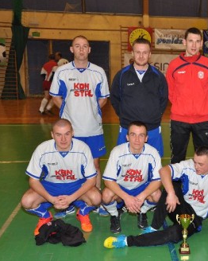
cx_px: 184
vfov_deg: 31.5
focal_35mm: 60
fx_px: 462
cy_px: 130
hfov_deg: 24.7
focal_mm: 28
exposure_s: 1/60
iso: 200
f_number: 4
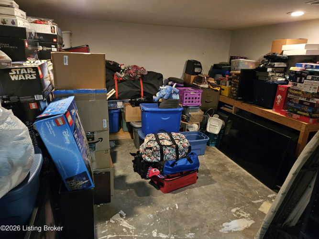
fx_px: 212
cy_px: 120
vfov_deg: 58.9
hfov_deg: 73.9
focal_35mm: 23
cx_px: 160
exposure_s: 1/24
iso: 1250
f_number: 1.8
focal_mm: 5.4
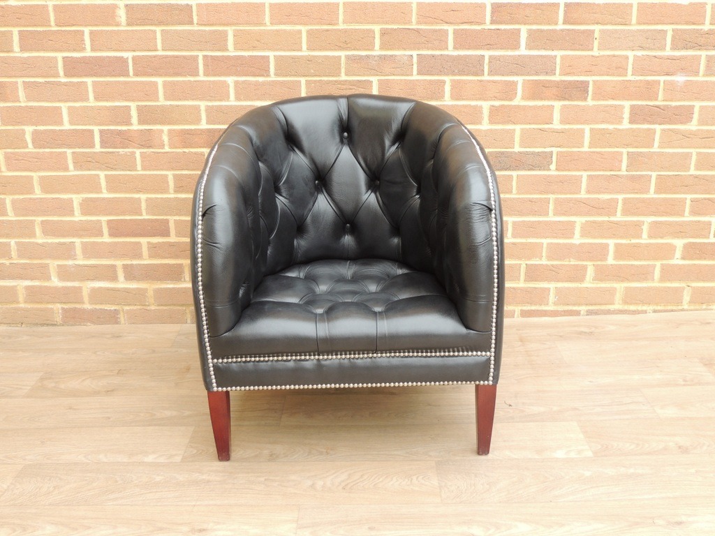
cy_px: 268
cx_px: 358
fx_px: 723
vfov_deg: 40.7
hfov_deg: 52.6
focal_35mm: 35
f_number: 3.3
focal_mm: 6.2
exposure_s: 1/50
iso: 100
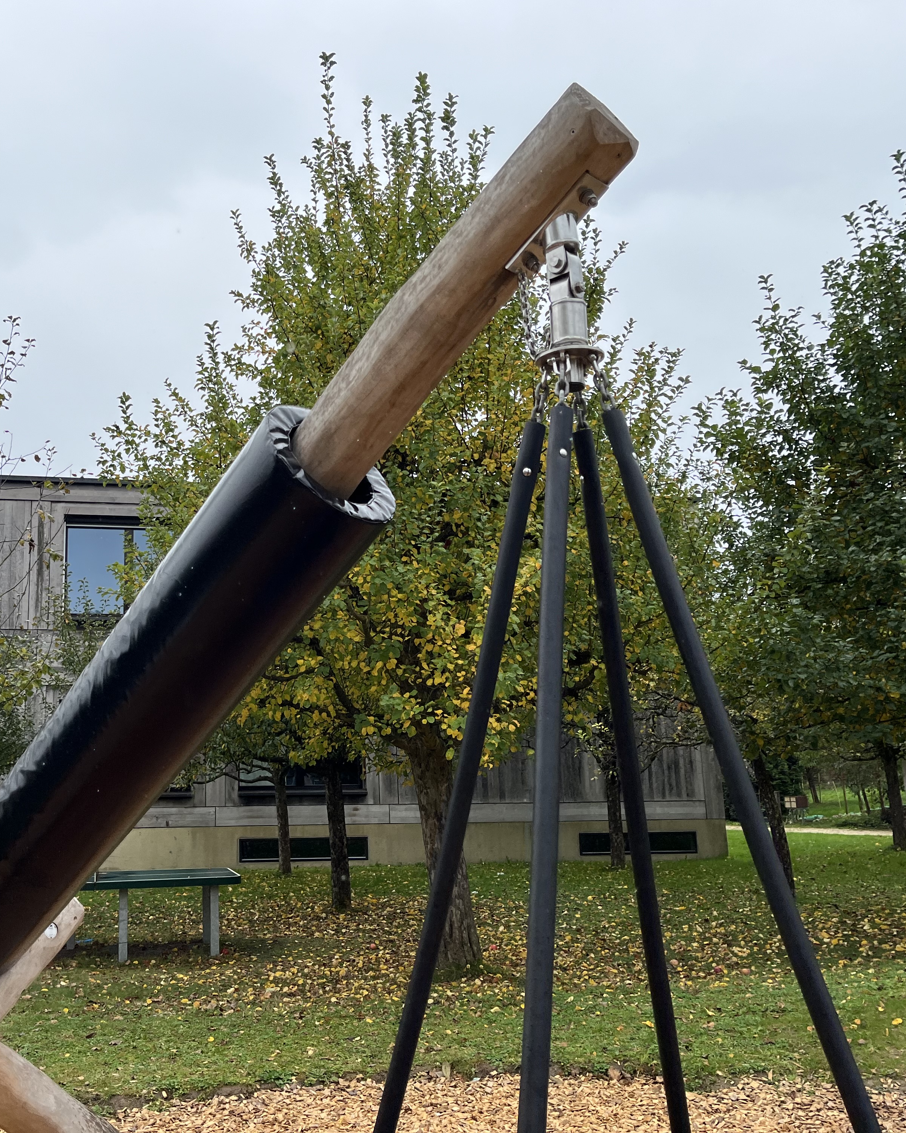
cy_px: 565
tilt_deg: +12.3
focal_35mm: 34
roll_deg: +0.3
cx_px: 290
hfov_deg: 42.7
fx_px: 1140
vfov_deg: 52.8
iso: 50
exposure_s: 1/1186
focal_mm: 5.1
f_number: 1.6
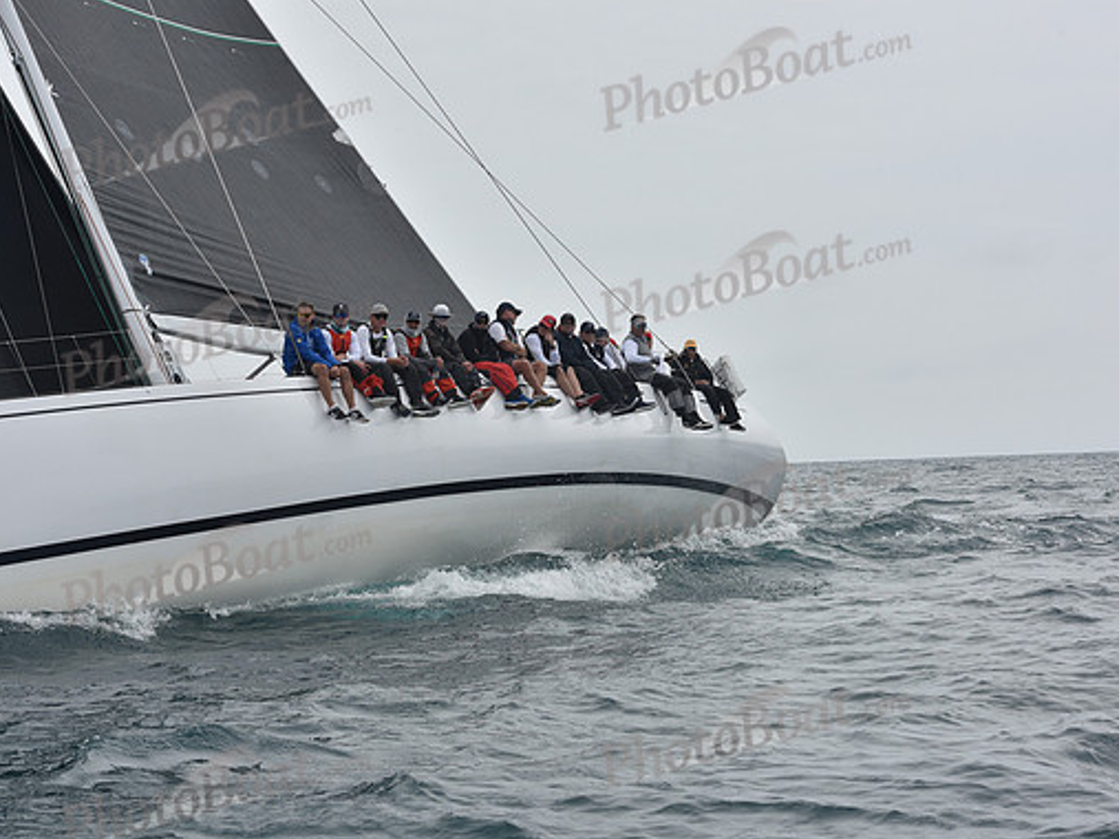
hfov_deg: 25.3
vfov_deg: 19.1
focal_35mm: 77
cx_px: 488
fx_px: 2489
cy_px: 423
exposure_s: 1/800
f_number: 11
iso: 250
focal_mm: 70
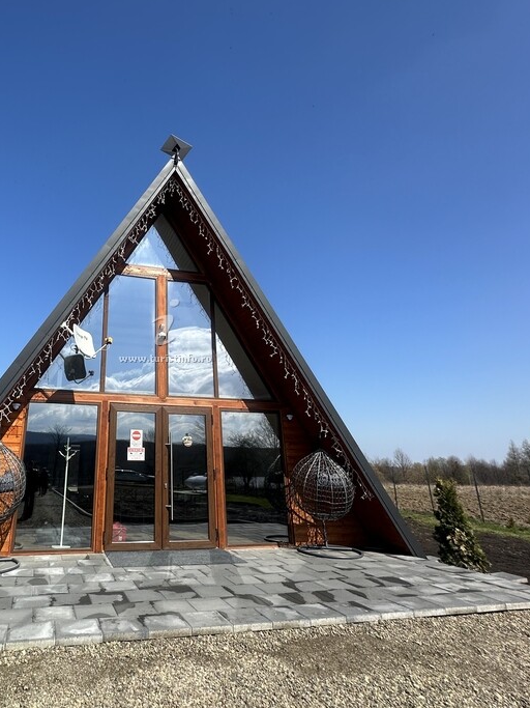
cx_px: 147
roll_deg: -1.2
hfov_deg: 60.7
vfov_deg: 78.7
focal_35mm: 21
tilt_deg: +20.5
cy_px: 311
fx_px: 429
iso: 40
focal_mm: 2.22
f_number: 2.2
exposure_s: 1/1595
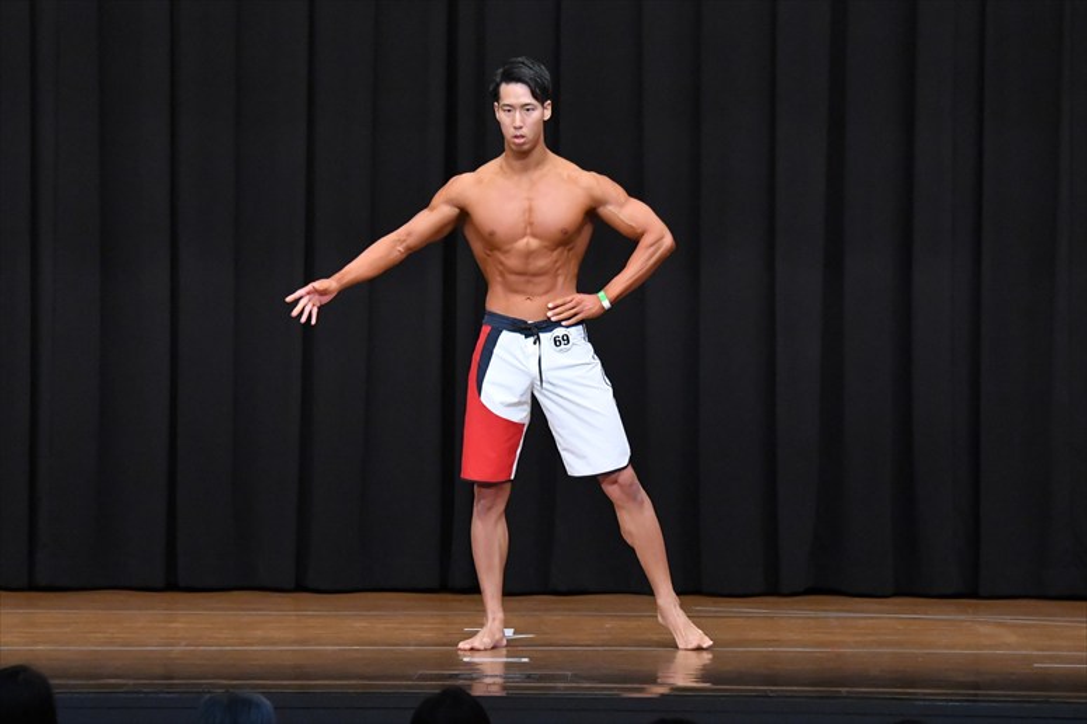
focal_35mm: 202
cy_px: 362
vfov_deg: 6.8
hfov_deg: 10.2
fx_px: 6096
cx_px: 544
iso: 8000
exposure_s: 1/400
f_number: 5.6
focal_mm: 135
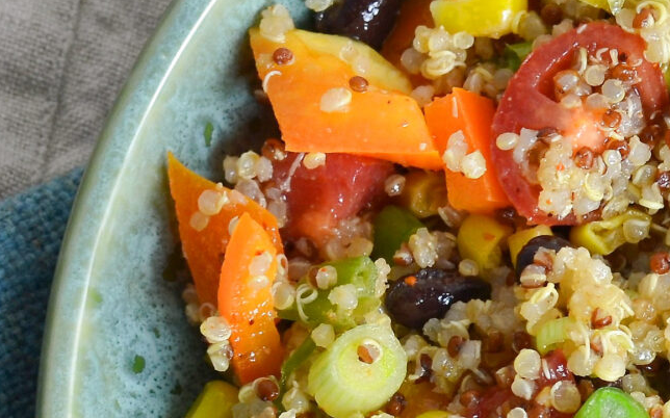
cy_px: 374
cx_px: 621
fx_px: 5549
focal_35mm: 304
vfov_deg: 4.3
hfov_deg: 6.9
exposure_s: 1/200
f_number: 6.3
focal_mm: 50
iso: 200
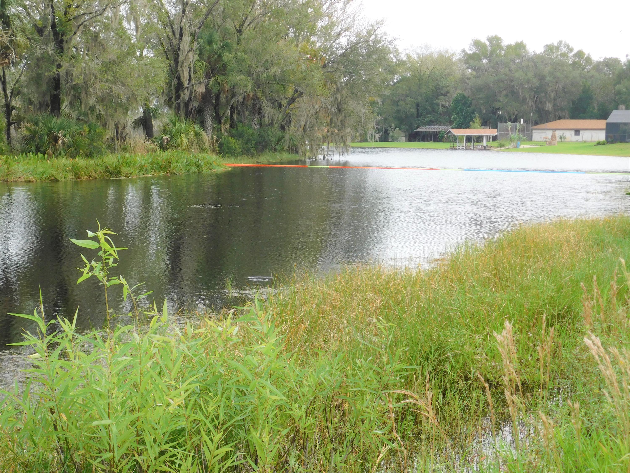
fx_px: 1074
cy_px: 236
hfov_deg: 32.7
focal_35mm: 59
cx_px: 315
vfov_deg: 24.8
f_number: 4
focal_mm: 10.4
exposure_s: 1/320
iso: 125
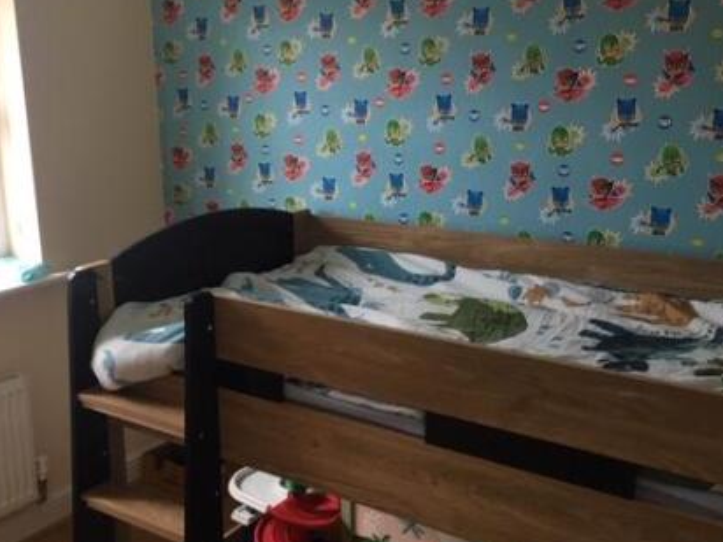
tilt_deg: -13.3
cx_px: 320
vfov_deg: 35.1
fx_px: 856
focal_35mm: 41
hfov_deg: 45.7
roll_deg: +0.5
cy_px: 278
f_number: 2.2
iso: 100
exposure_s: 1/33
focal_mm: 4.15
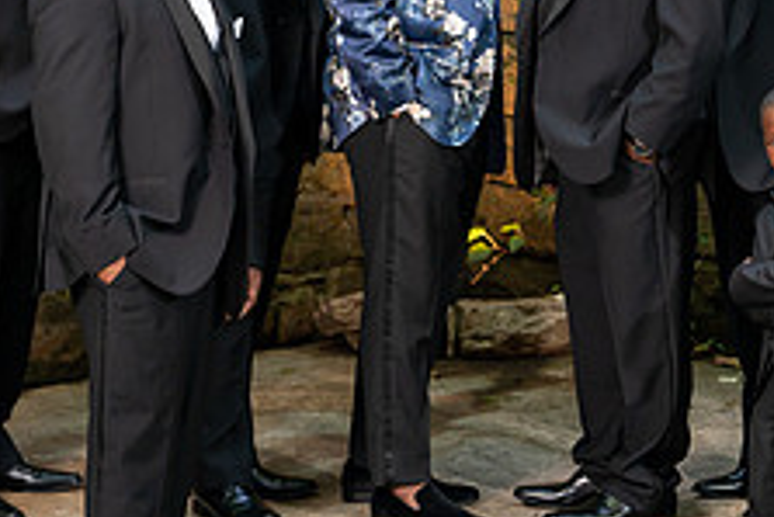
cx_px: 473
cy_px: 54
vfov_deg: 7.4
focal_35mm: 186
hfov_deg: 11.0
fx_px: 4001
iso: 400
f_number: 4
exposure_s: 1/200
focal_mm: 70
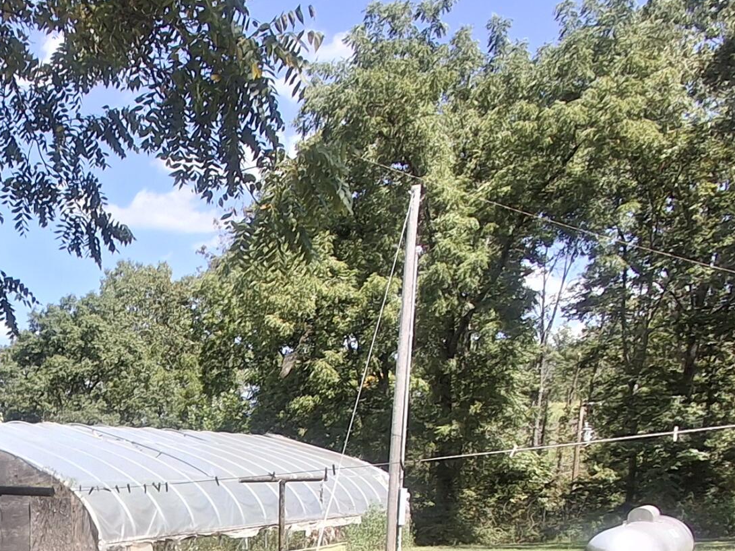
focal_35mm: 44
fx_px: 934
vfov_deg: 29.1
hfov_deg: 39.0
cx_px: 36
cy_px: 635
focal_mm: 1.64
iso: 40
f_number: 2.2
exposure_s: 1/622
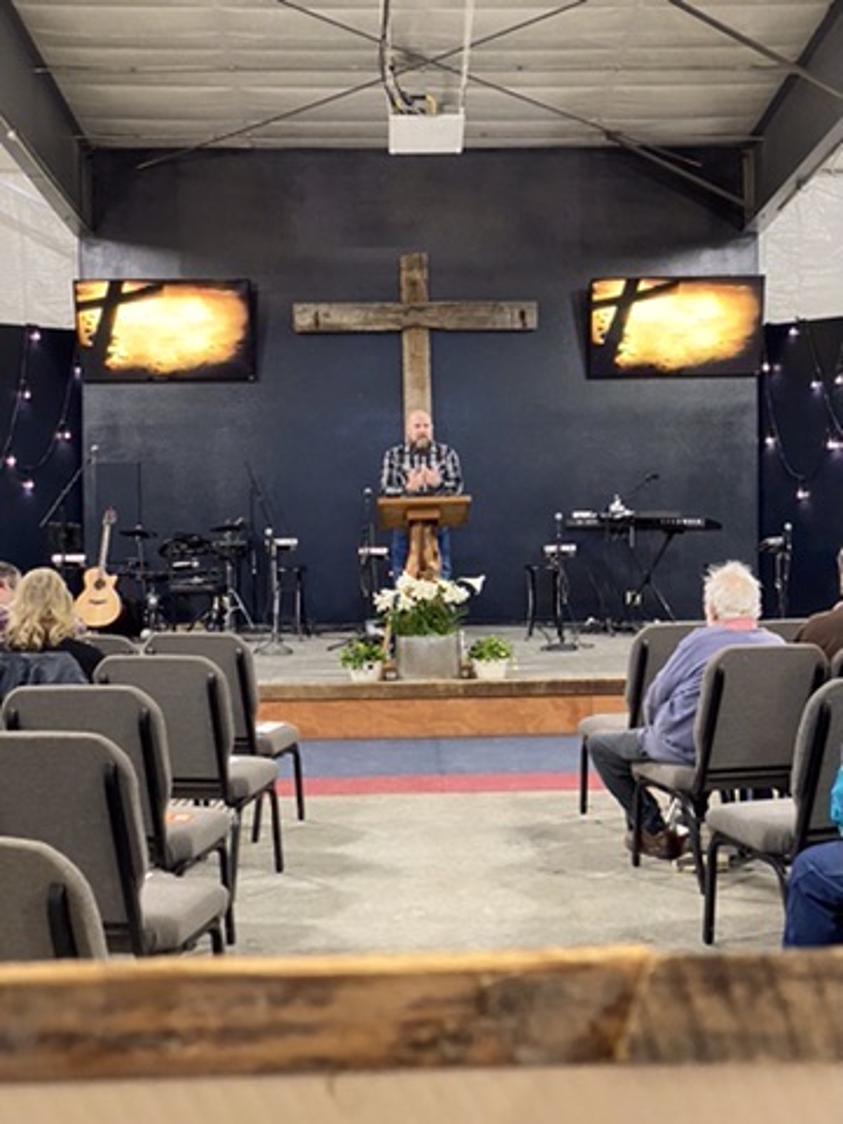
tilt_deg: -1.0
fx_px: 1688
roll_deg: -0.1
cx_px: 422
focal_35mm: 52
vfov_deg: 36.8
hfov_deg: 28.0
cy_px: 562
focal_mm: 6
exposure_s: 1/30
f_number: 2
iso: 500
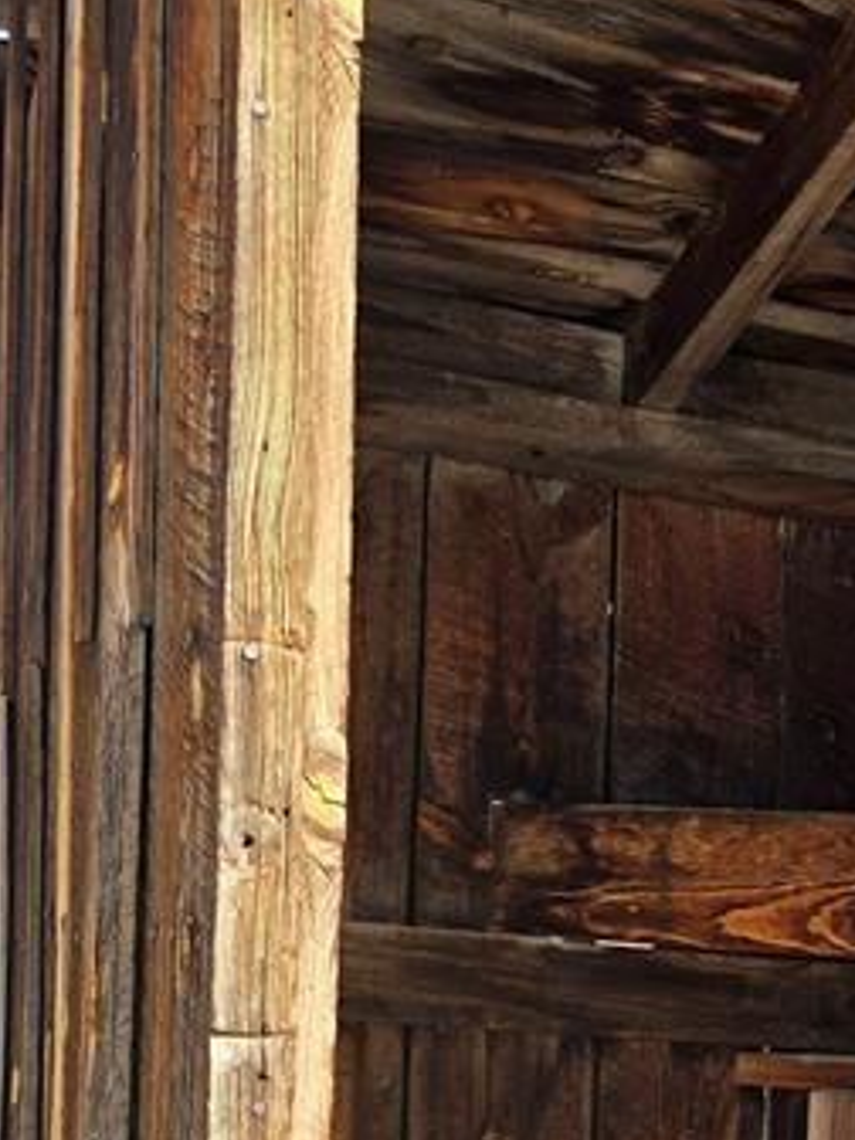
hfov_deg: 19.0
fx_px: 2437
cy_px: 1035
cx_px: 960
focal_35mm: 74
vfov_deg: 25.5
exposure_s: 1/344
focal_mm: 6.3
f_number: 1.7
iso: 12
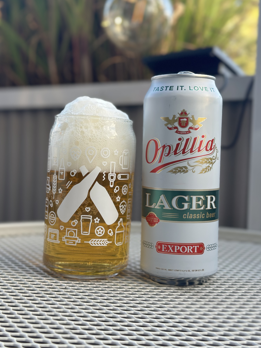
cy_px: 173
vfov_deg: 38.9
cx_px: 130
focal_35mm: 49
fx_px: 493
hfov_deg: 29.7
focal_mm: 6.86
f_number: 1.78
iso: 80
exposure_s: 1/276
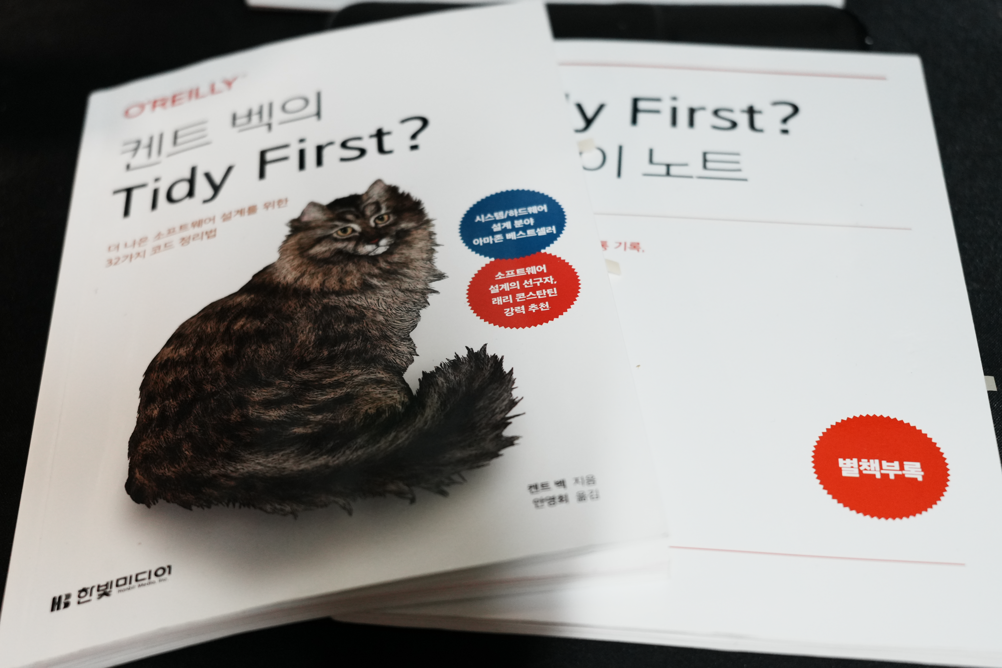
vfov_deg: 27.0
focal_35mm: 50
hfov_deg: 39.6
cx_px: 501
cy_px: 334
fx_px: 1392
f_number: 5.6
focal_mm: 50
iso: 3200
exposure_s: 1/50
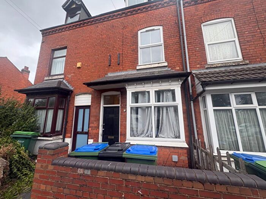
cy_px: 100
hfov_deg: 102.1
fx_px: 108
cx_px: 133
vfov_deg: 85.7
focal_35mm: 14
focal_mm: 2.22
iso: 40
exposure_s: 1/99
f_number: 2.2
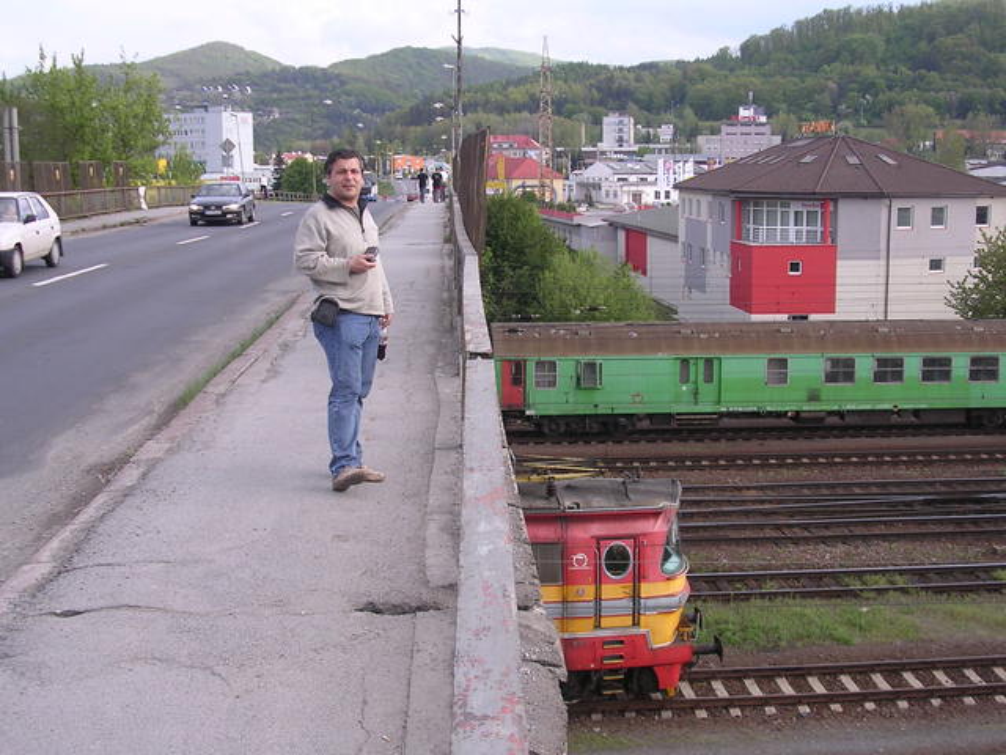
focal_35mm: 46
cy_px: 378
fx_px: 1337
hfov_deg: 41.2
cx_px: 503
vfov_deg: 31.5
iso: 100
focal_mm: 7.1
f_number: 3
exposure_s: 1/240
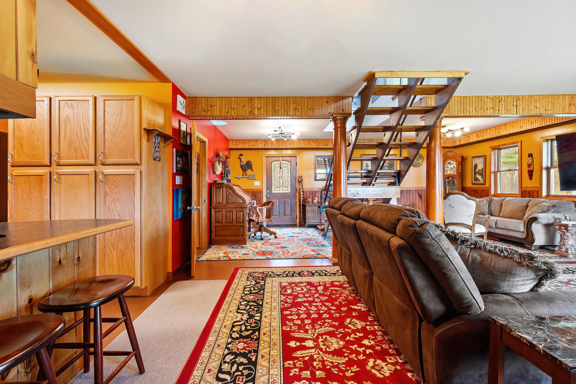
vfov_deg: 77.3
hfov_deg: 100.4
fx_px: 240
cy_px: 192
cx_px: 288
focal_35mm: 15
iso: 400
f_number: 9
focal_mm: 10
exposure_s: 1/2.5
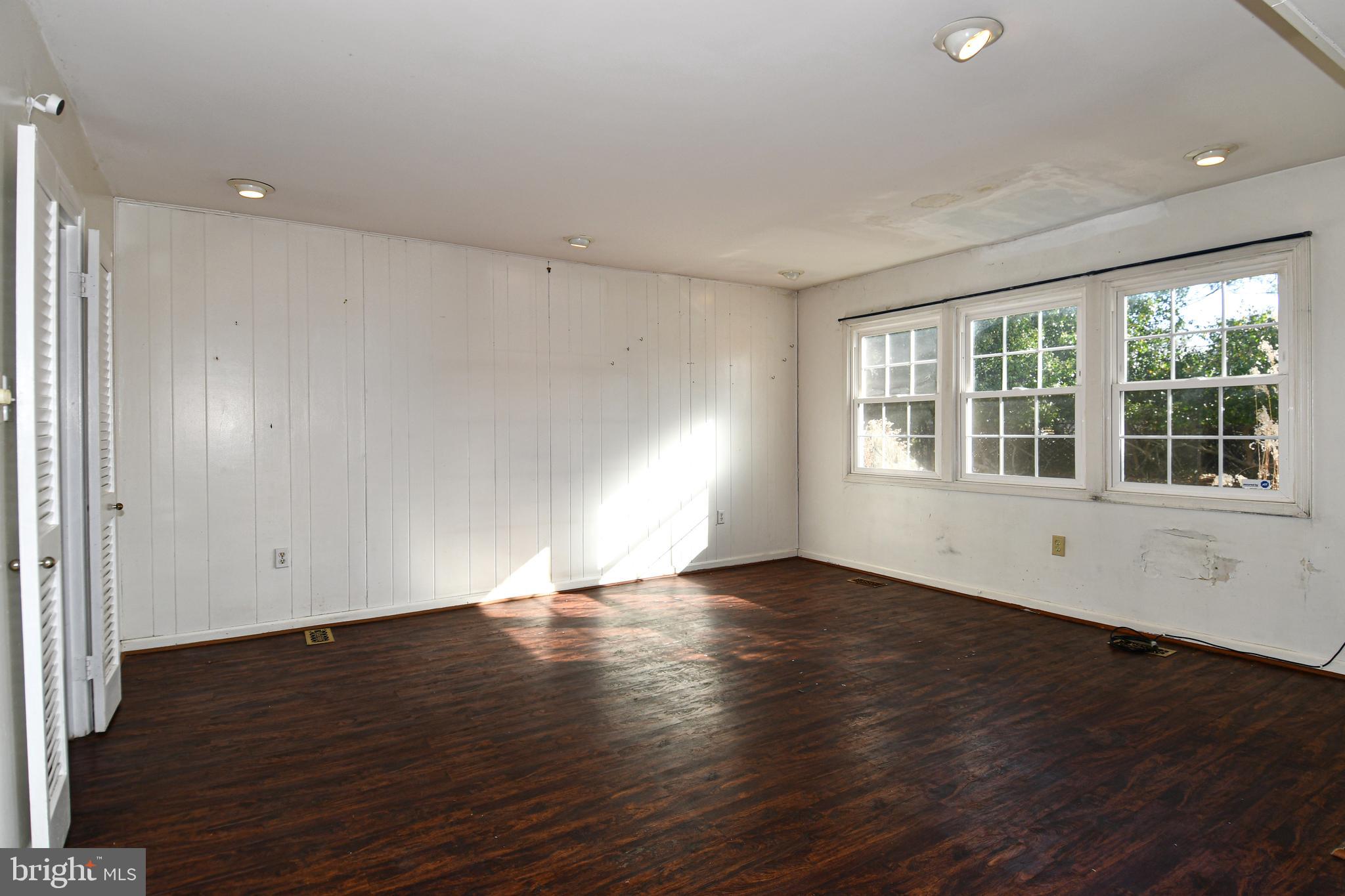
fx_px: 672
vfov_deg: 67.4
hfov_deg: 90.0
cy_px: 448
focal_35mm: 18
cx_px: 672
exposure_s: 1/125
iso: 200
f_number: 5.6
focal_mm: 12
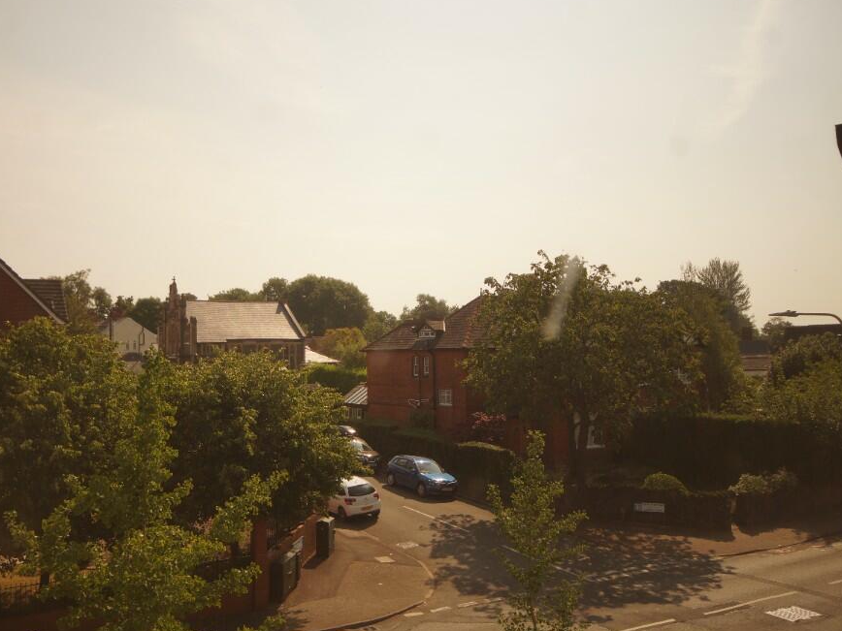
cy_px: 316
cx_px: 351
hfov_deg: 53.7
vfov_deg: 41.8
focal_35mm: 34
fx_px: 827
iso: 100
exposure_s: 1/640
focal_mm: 20
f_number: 5.6
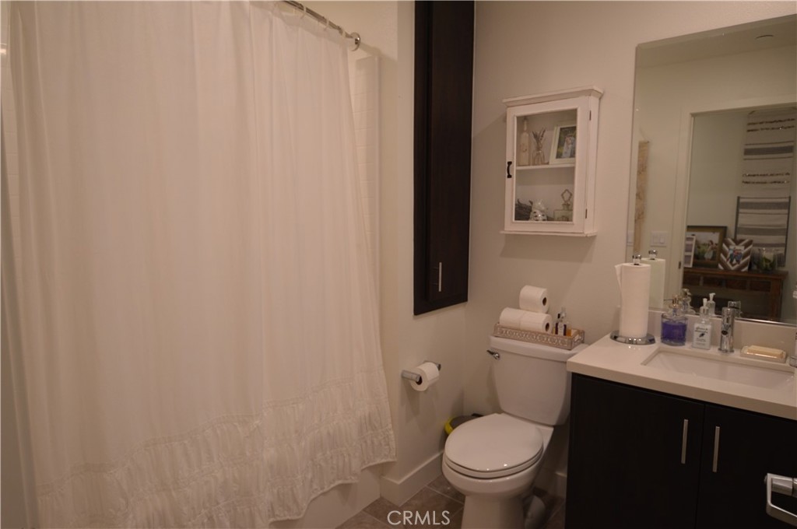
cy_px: 264
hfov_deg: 81.3
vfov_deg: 59.4
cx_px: 398
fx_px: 464
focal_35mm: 21
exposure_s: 1/60
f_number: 4
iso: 400
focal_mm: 14
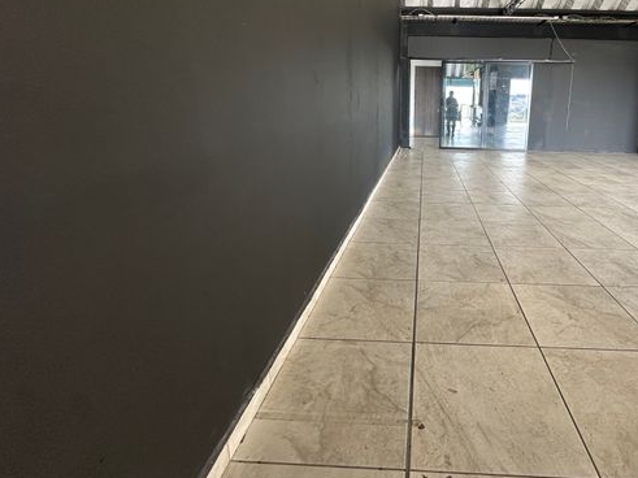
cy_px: 166
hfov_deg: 82.3
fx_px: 350
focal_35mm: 19
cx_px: 415
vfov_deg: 67.1
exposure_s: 1/60
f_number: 2.2
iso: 160
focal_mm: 2.22
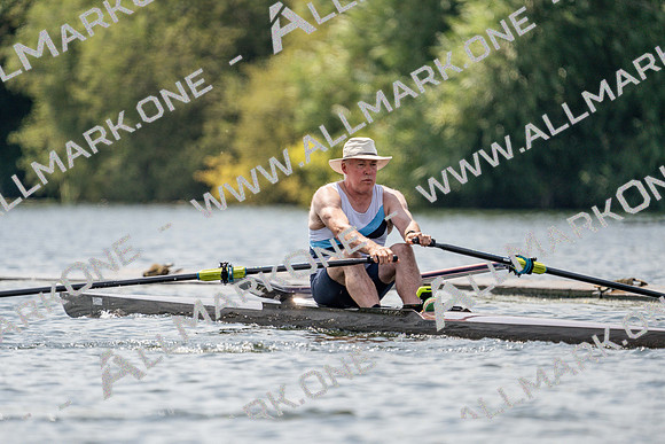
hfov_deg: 3.9
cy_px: 222
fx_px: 9681
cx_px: 332
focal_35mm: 524
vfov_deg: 2.6
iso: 250
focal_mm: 524
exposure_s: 1/1600
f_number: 6.3
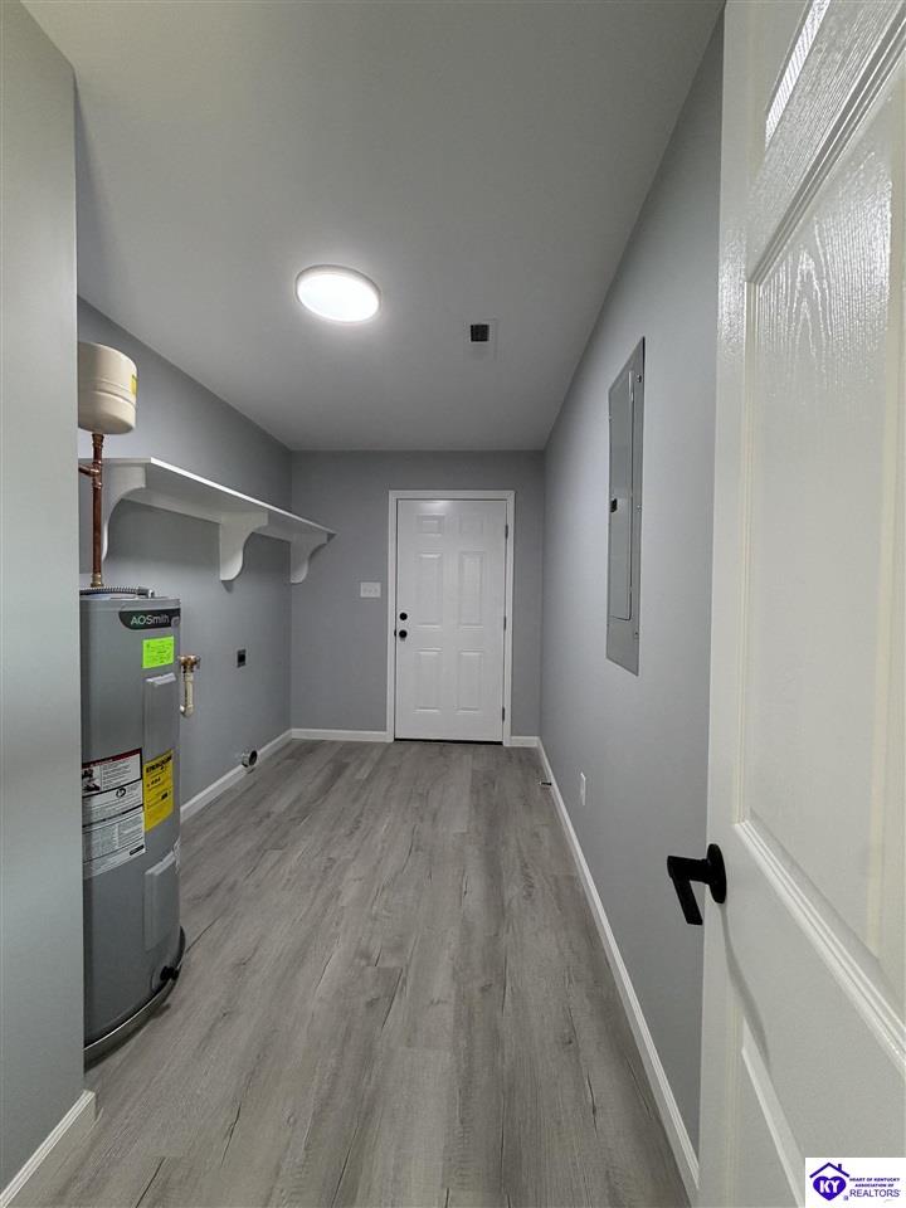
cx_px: 453
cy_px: 604
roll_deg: -1.1
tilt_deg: -2.9
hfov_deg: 85.7
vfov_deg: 102.1
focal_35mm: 14
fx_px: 489
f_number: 2.2
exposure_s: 1/60
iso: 200
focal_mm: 2.22
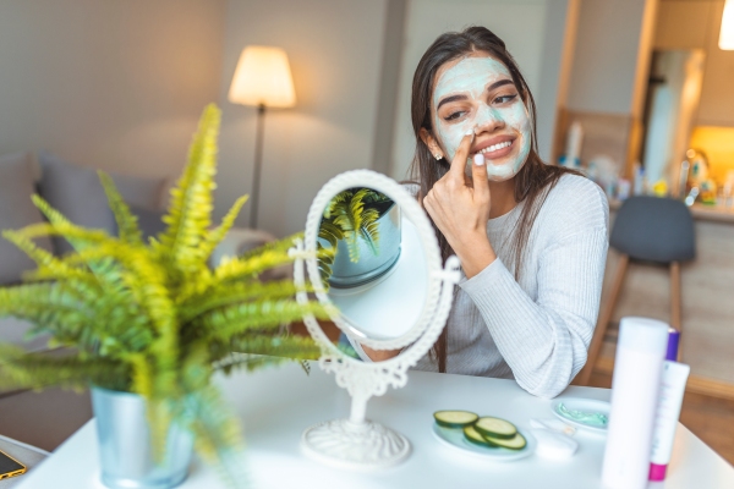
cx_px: 367
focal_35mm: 35
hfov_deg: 54.4
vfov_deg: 37.9
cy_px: 244
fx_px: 714
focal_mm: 35
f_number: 2
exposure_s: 1/200
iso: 200
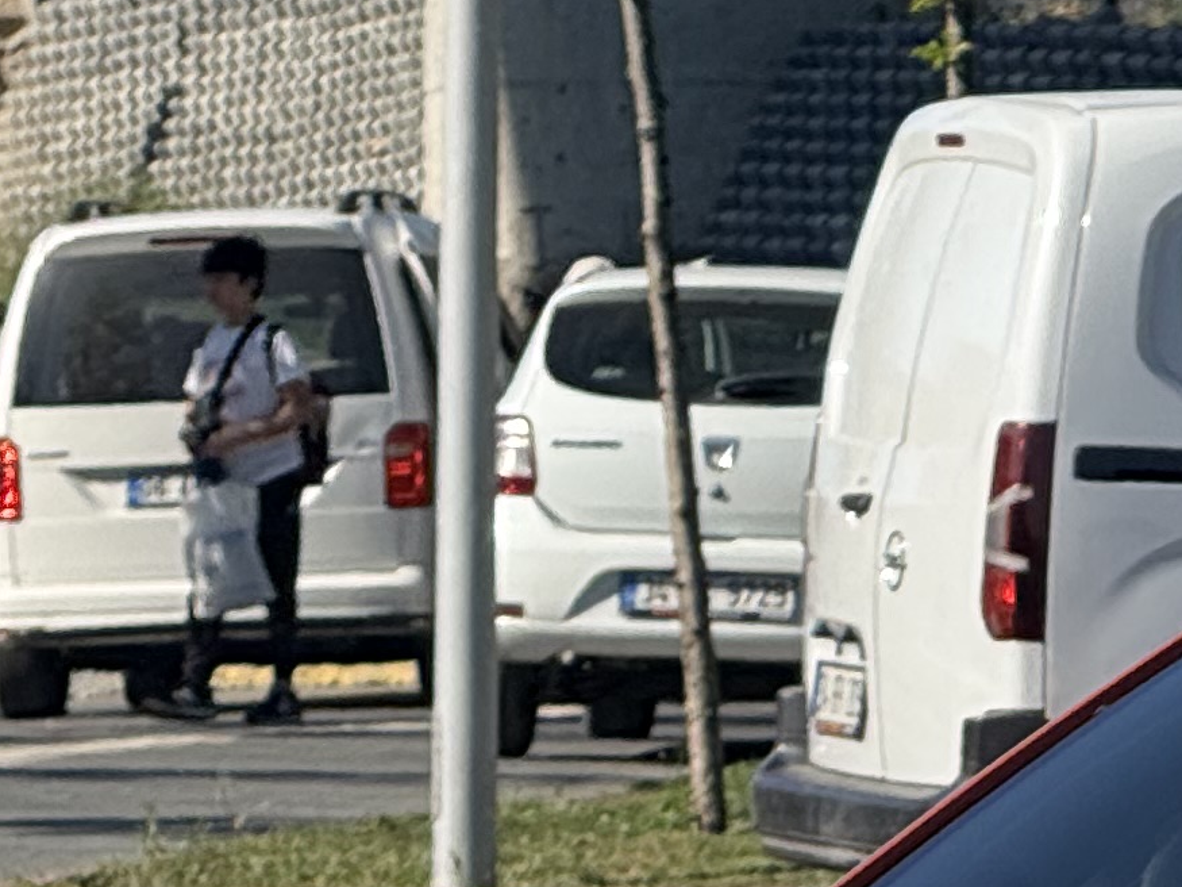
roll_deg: +0.0
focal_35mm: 553
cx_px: 2041
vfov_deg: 2.7
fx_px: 18880
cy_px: 845
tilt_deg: +2.8
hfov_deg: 3.6
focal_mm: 15.66
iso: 64
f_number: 2.8
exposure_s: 1/1004
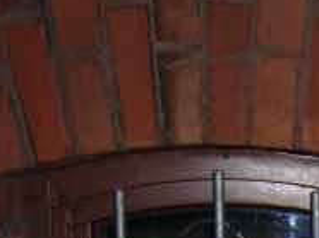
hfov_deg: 14.4
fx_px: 1215
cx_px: 391
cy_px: 439
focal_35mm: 132
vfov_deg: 10.5
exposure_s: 1/60
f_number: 2.8
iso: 100
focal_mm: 5.8
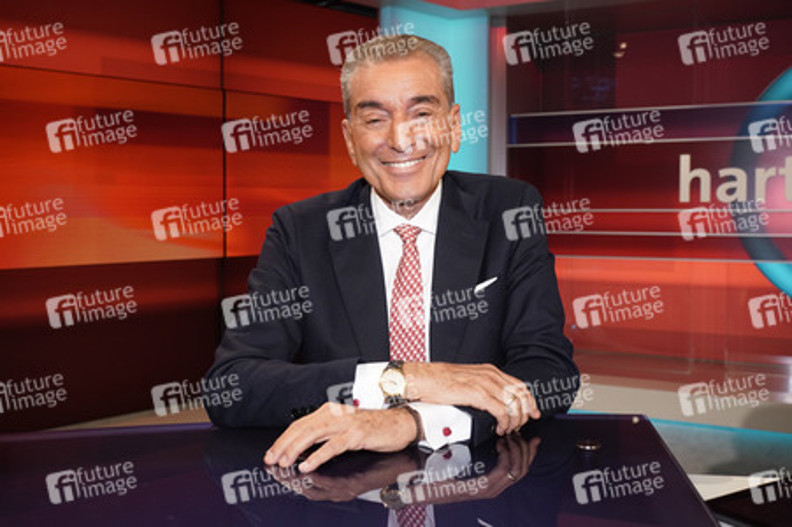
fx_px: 681
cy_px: 264
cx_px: 396
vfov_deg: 42.3
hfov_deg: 60.3
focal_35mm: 31
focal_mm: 31
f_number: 5
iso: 2000
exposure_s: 1/125
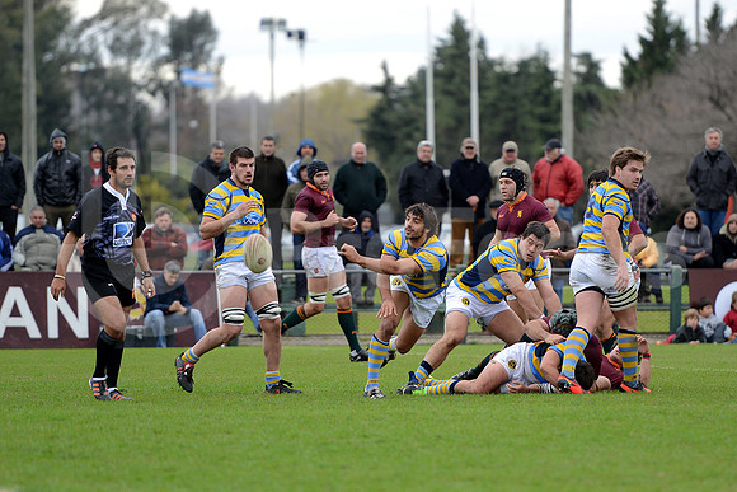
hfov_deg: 10.5
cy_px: 246
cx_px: 368
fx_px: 3993
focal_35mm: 195
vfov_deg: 7.0
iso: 500
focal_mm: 195
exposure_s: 1/500
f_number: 2.8
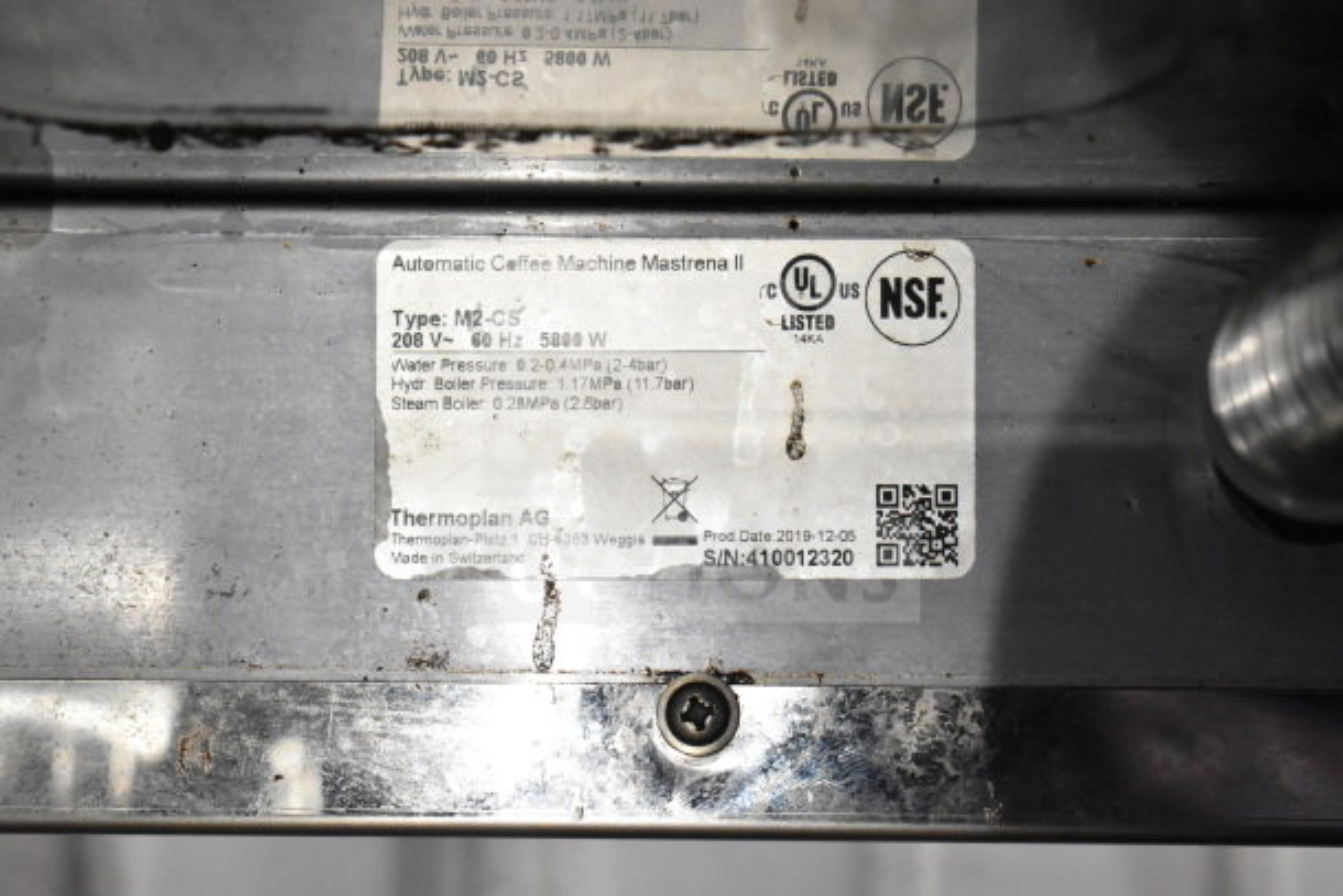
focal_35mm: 82
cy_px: 448
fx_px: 3078
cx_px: 672
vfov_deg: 16.6
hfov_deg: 24.6
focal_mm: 55
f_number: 6.3
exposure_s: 1/160
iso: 6400
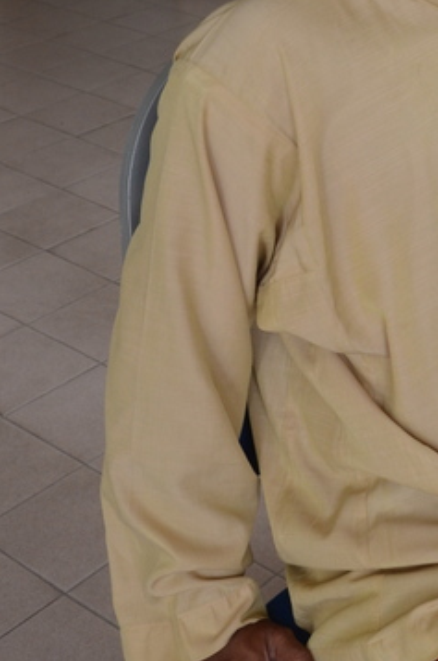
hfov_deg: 17.1
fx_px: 1414
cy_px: 42
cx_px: 473
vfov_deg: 25.4
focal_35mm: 77
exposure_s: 1/160
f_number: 6.3
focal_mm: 23
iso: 500
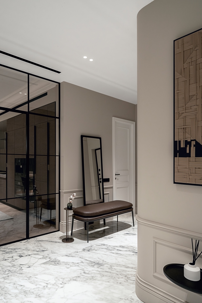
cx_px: 101
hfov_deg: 53.1
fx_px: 202
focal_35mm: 24
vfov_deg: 73.7
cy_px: 152
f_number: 20
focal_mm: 24
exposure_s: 1/4
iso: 1250
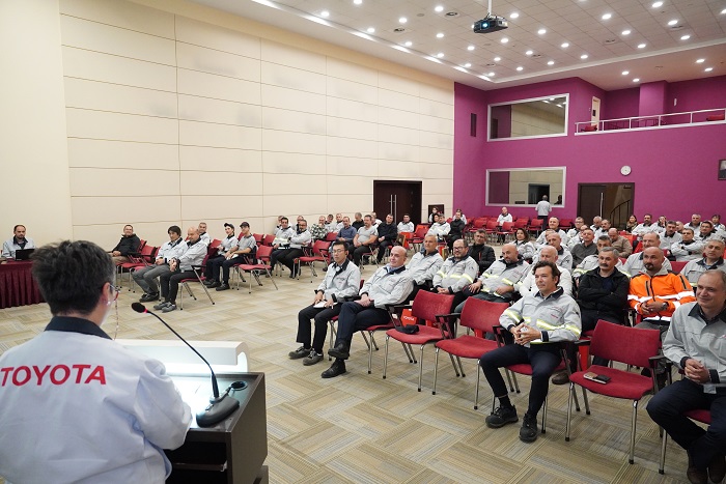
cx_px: 363
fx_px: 484
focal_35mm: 24
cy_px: 242
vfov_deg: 53.2
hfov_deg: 73.7
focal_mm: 16
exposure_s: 1/160
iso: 3200
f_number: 2.8
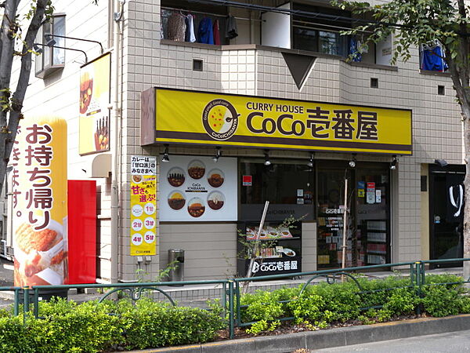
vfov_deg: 25.7
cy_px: 176
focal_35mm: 57
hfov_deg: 33.8
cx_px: 235
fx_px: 774
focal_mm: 12.3
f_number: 4.6
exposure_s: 1/135
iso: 64
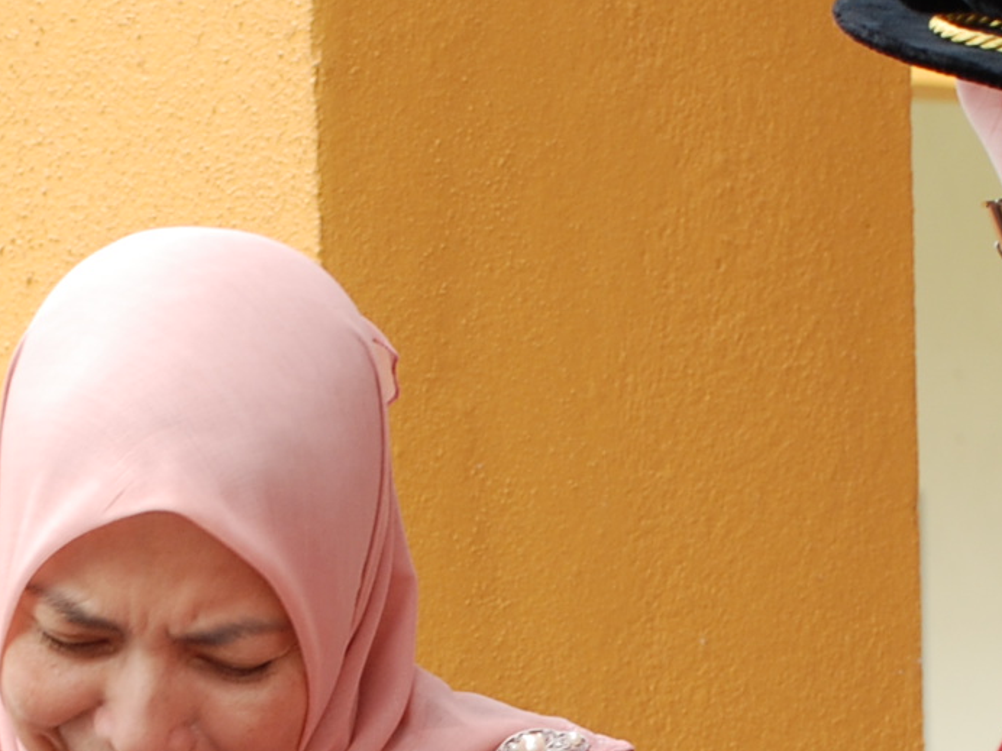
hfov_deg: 8.2
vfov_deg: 6.1
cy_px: 1045
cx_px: 222
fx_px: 7005
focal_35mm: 242
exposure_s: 1/100
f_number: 5.6
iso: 200
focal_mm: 40
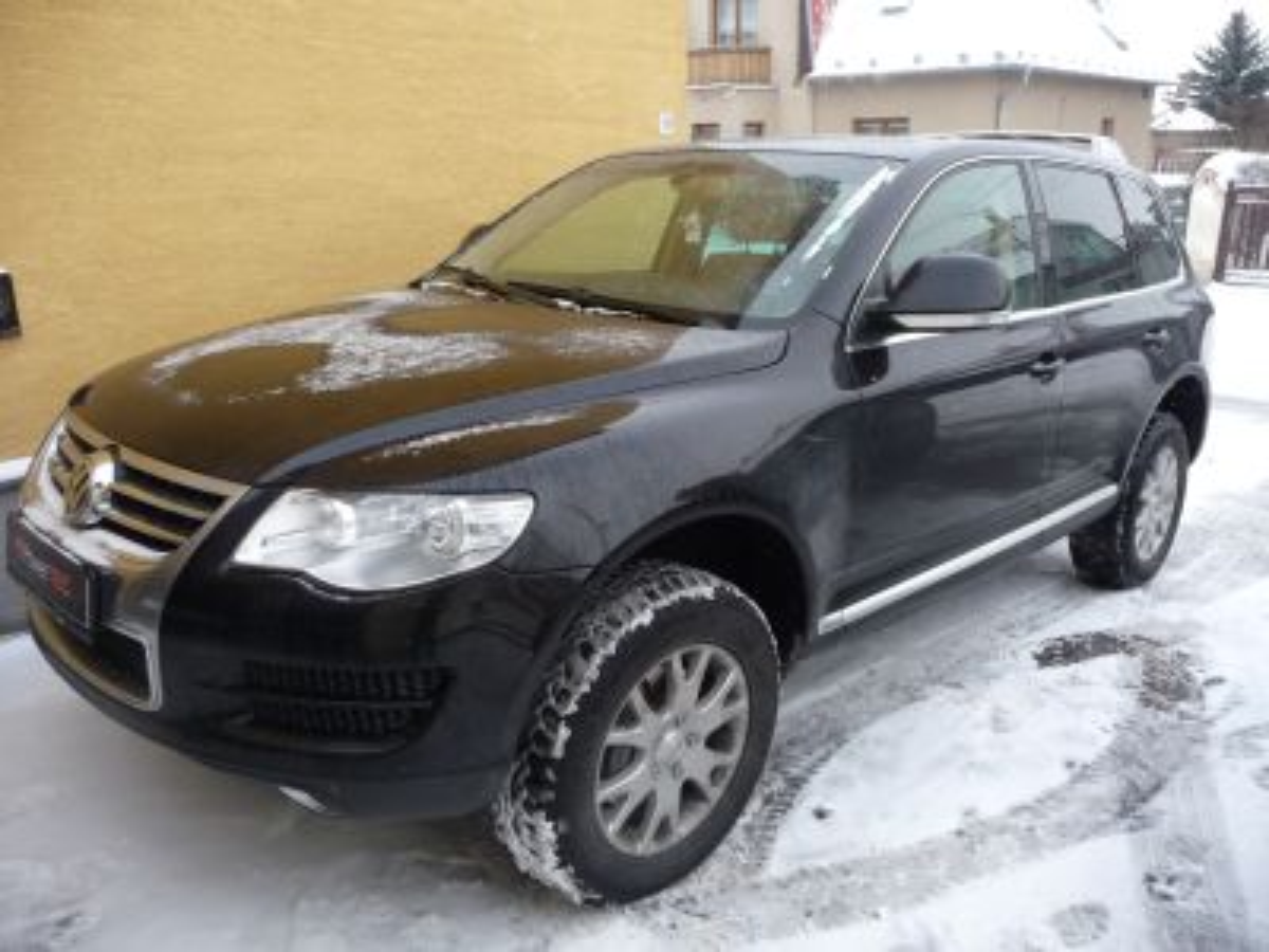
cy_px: 476
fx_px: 1026
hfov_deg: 63.4
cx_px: 634
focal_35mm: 28
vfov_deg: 49.7
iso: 200
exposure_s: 1/160
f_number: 3.3
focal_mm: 4.7
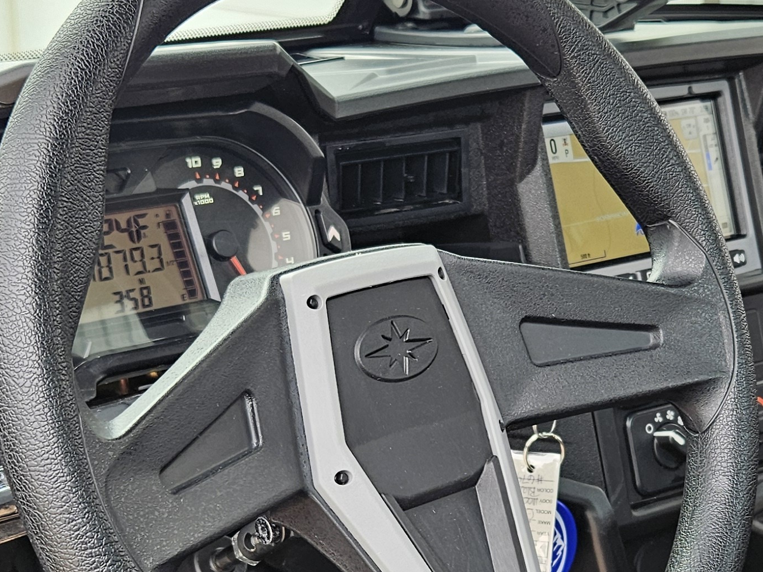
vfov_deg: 21.8
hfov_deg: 29.0
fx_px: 1477
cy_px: 423
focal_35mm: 67
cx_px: 407
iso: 32
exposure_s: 1/180
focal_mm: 5.4
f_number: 1.8
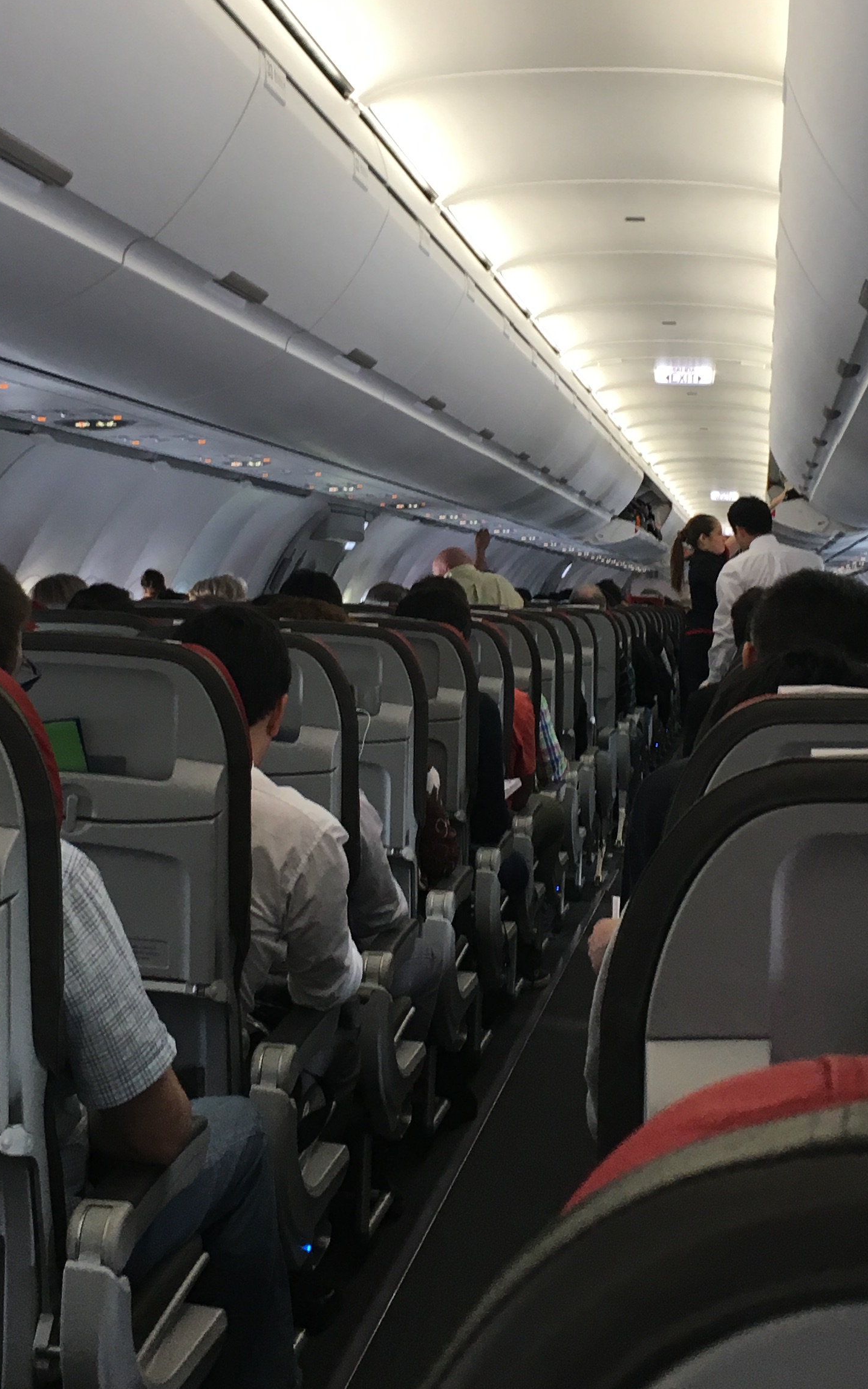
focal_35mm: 54
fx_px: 2043
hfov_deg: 24.0
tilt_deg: +0.1
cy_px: 530
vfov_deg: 37.3
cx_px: 404
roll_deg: -0.9
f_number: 2.2
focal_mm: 4.15
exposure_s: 1/33
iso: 40
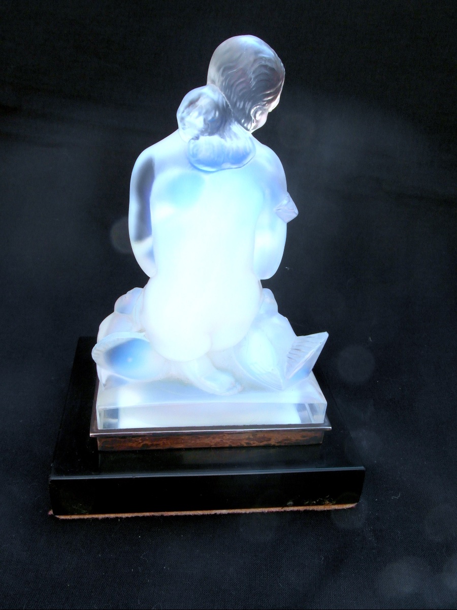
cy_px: 305
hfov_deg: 44.2
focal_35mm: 32
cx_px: 228
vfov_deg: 56.8
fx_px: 563
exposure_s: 1/90
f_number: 5.6
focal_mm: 5.3
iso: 80
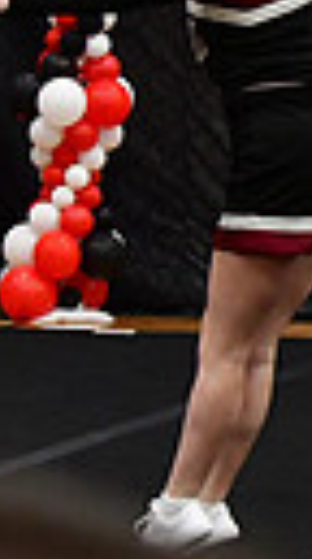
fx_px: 7338
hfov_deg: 2.4
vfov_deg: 4.4
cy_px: 136
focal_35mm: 496
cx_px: 962
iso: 4000
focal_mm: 70
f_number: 4
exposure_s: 1/500
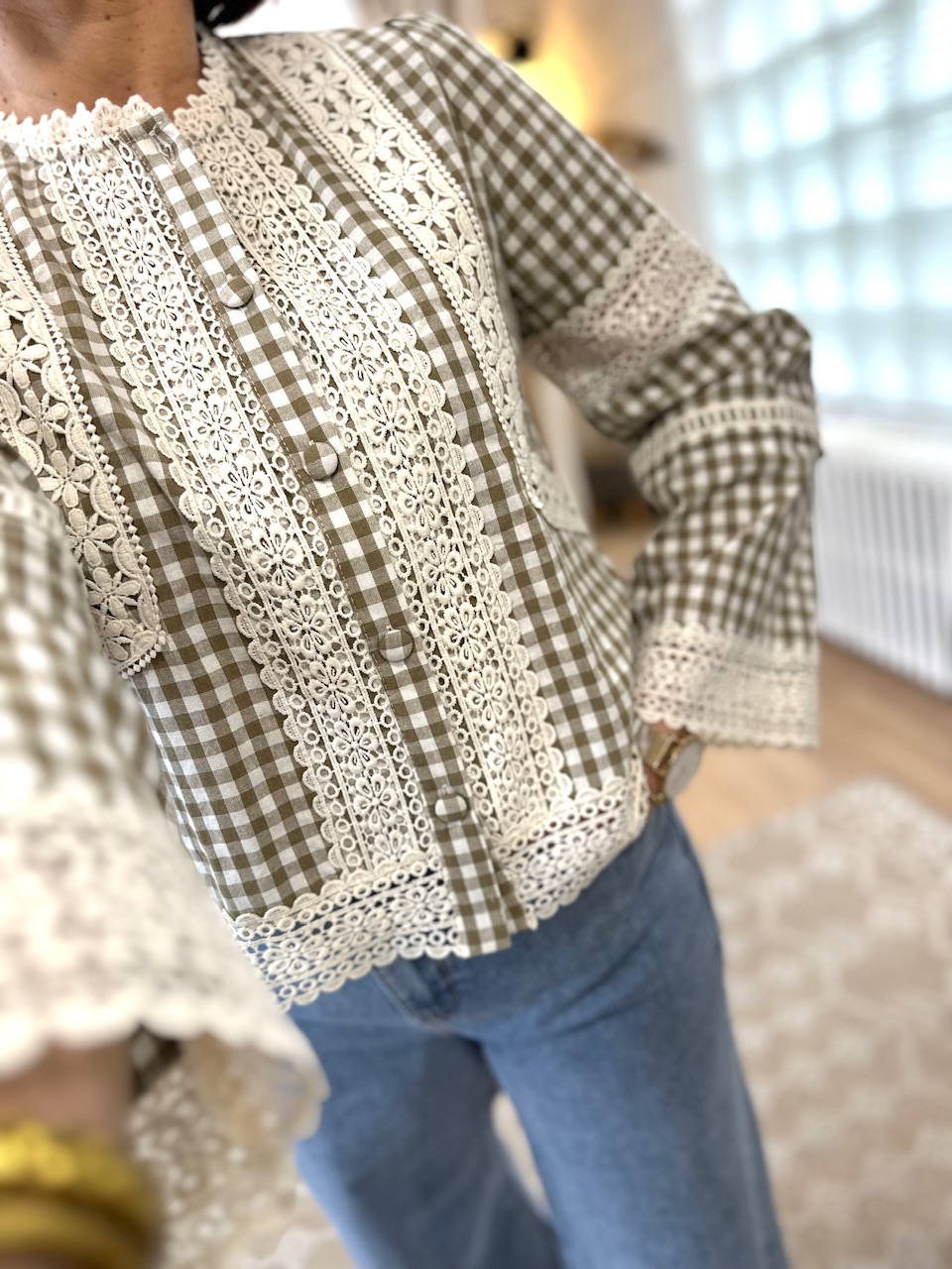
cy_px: 634
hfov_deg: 56.8
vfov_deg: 71.6
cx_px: 476
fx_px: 880
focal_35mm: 24
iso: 250
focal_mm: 6.86
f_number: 1.78
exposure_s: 1/96
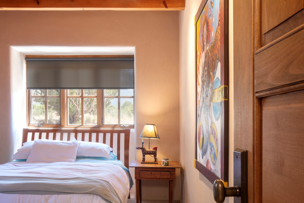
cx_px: 122
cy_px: 123
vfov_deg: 39.8
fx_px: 279
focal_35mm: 33
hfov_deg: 56.8
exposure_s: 1/8
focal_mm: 18
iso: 400
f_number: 13
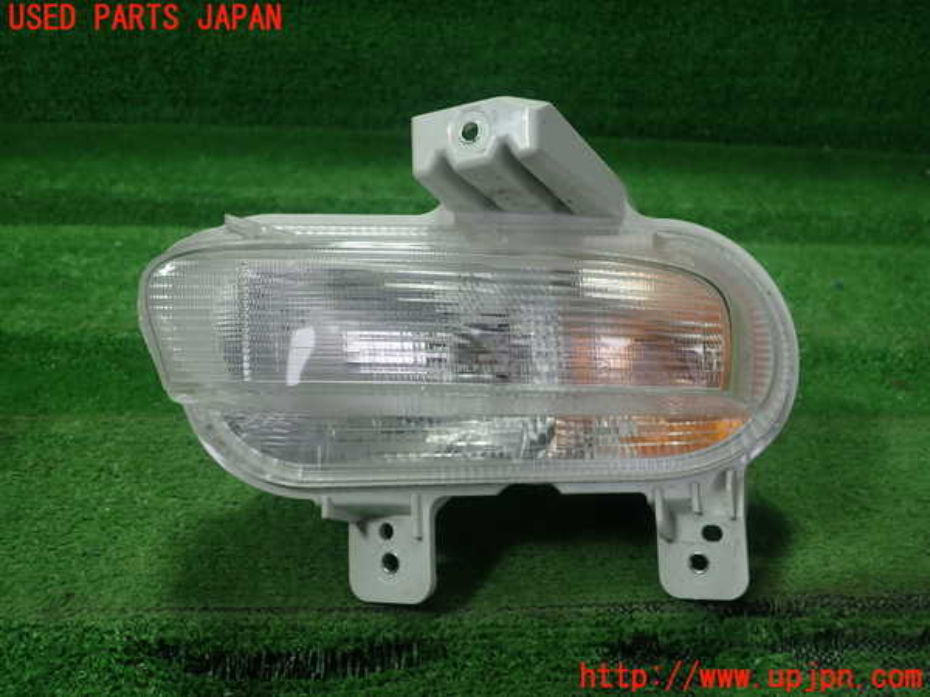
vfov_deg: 46.8
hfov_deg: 60.0
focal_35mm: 30
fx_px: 806
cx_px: 465
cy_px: 348
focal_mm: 5.5
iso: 160
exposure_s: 1/125
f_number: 2.3
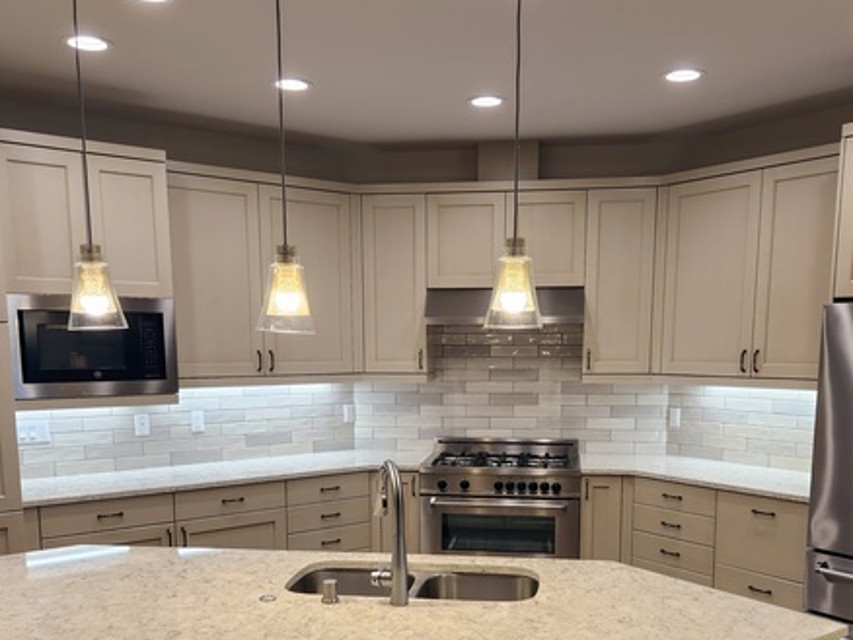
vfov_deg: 39.8
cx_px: 439
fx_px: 863
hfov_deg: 52.6
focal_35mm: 35
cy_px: 463
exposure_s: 1/120
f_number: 1.8
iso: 100
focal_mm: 5.4
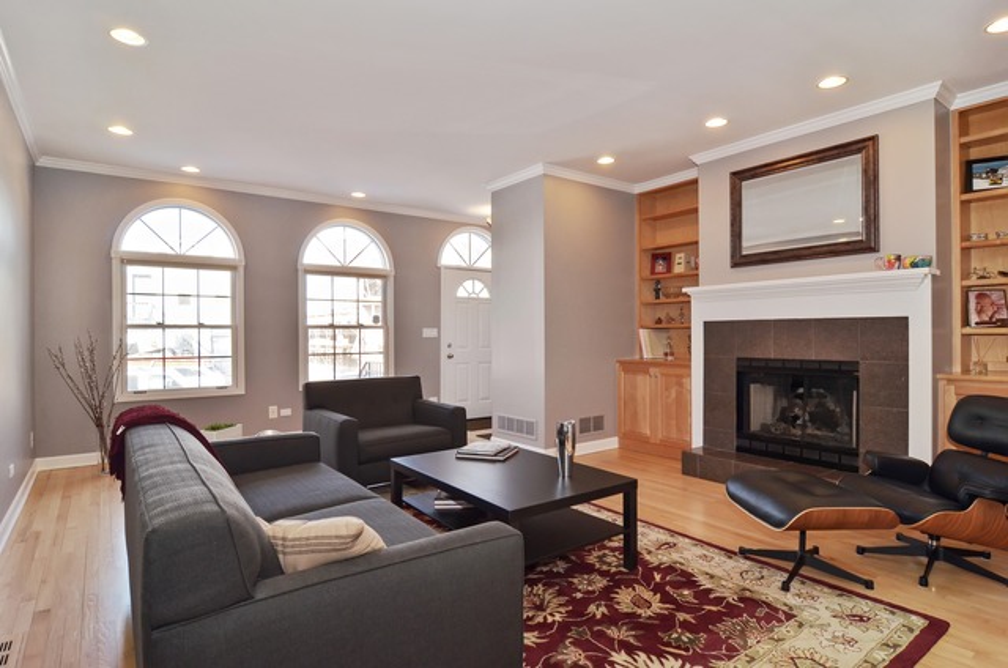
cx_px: 504
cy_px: 334
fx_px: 503
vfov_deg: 67.2
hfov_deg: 90.1
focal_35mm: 18
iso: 500
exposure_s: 1/50
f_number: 8
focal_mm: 12
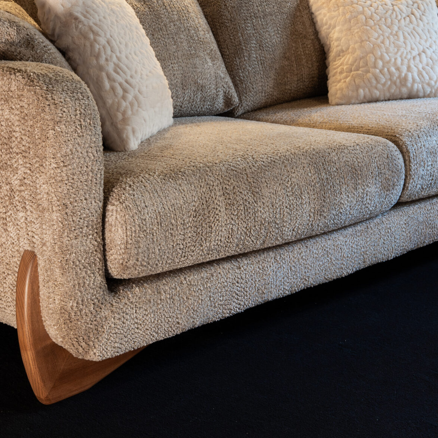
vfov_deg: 24.9
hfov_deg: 25.0
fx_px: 988
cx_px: 197
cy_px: 169
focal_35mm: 69
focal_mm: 37
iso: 200
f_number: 11
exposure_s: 1/1.67
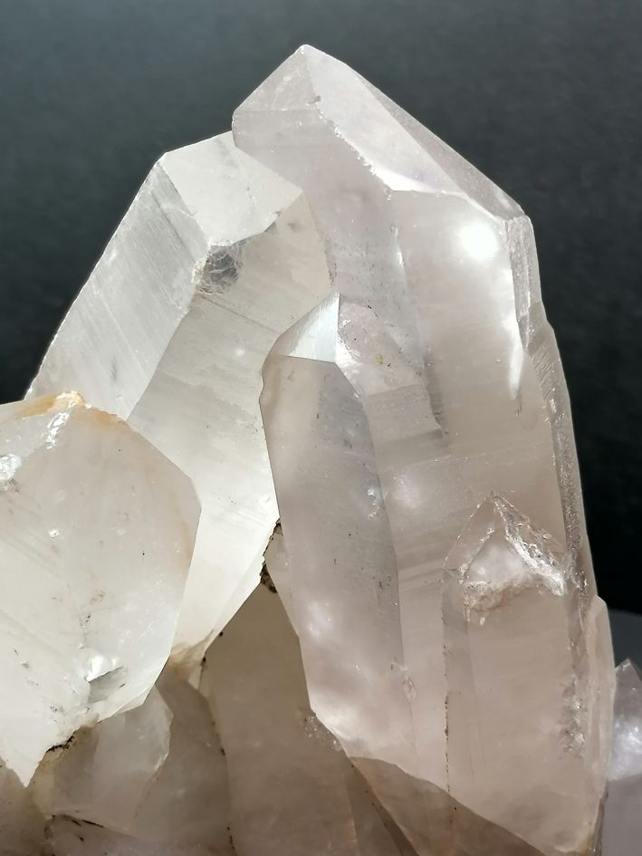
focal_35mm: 54
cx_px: 321
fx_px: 1335
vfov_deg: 35.5
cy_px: 428
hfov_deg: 27.0
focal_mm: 4.75
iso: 50
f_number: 1.8
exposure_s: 1/100
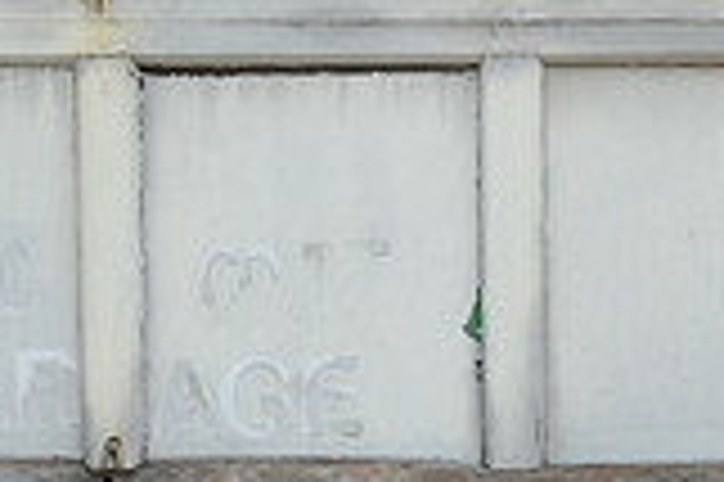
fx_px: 2170
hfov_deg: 18.7
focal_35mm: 108
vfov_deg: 11.8
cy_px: 815
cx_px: 625
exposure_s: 1/160
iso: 640
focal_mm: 20
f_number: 11
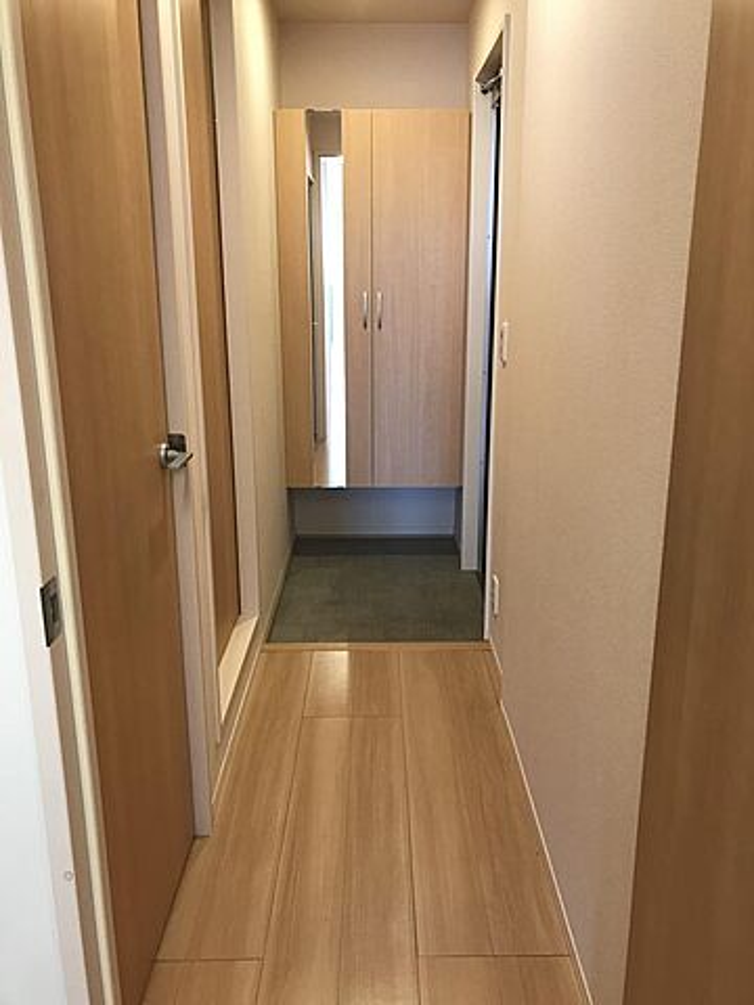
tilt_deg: -14.6
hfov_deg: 49.7
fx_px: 813
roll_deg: +0.2
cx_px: 377
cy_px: 502
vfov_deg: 63.4
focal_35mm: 28
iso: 32
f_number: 1.8
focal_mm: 3.99
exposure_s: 1/23
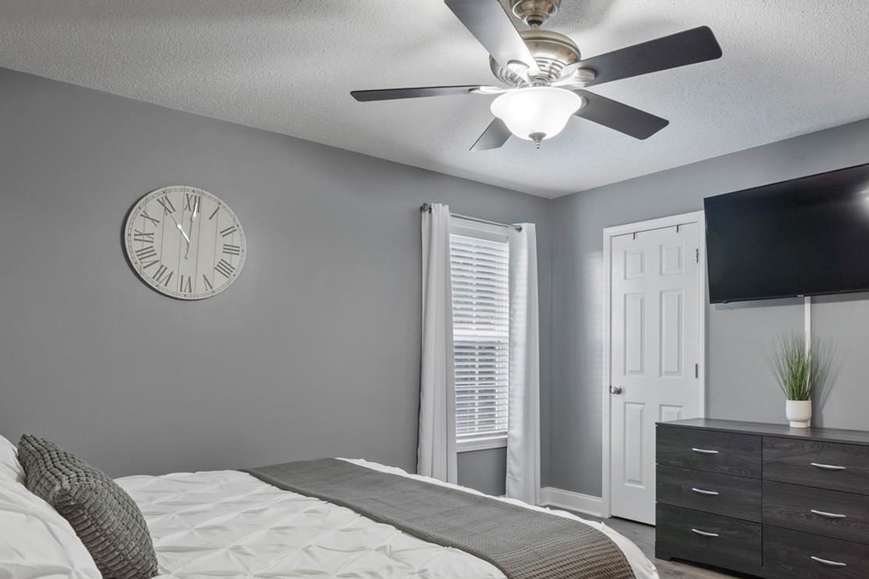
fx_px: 579
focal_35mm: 24
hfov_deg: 73.1
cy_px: 391
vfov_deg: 52.0
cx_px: 512
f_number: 10
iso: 125
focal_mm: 13
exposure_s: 3.2
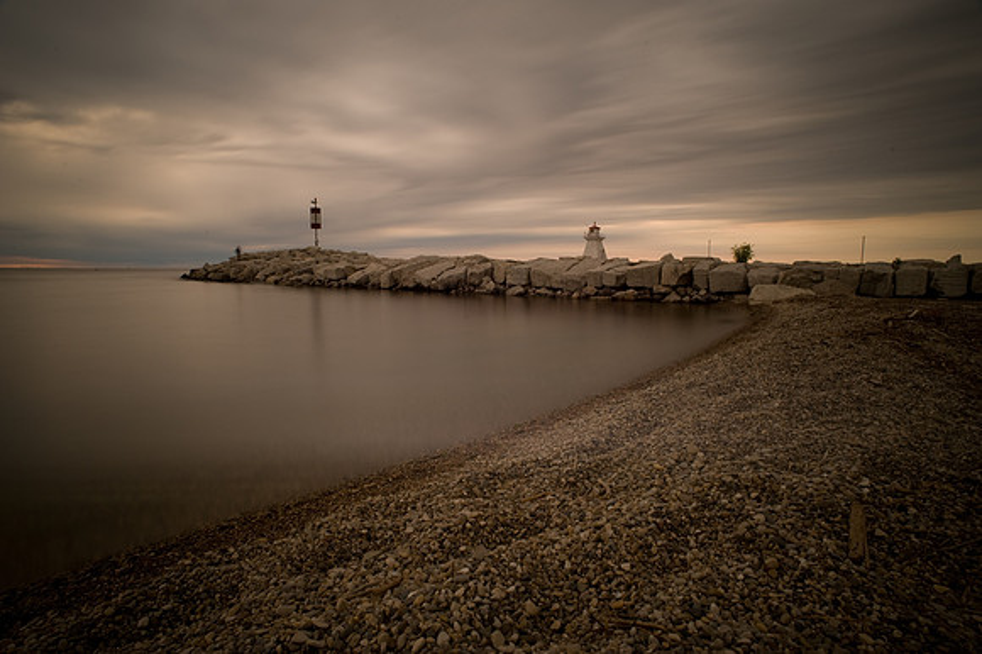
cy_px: 327
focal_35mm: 20
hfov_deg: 84.0
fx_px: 545
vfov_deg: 61.9
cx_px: 491
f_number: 22
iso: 200
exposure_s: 30
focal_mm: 20
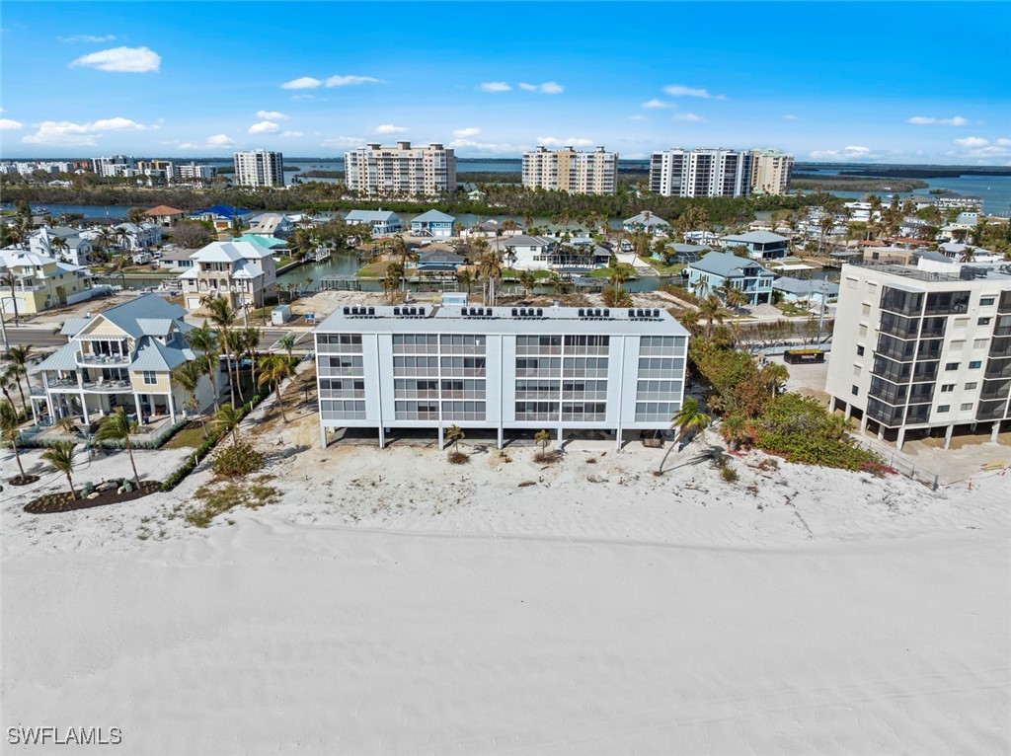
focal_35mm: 24
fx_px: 700
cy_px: 378
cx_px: 506
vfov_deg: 56.7
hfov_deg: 71.6
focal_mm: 12.29
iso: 100
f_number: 2.8
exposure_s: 1/4000
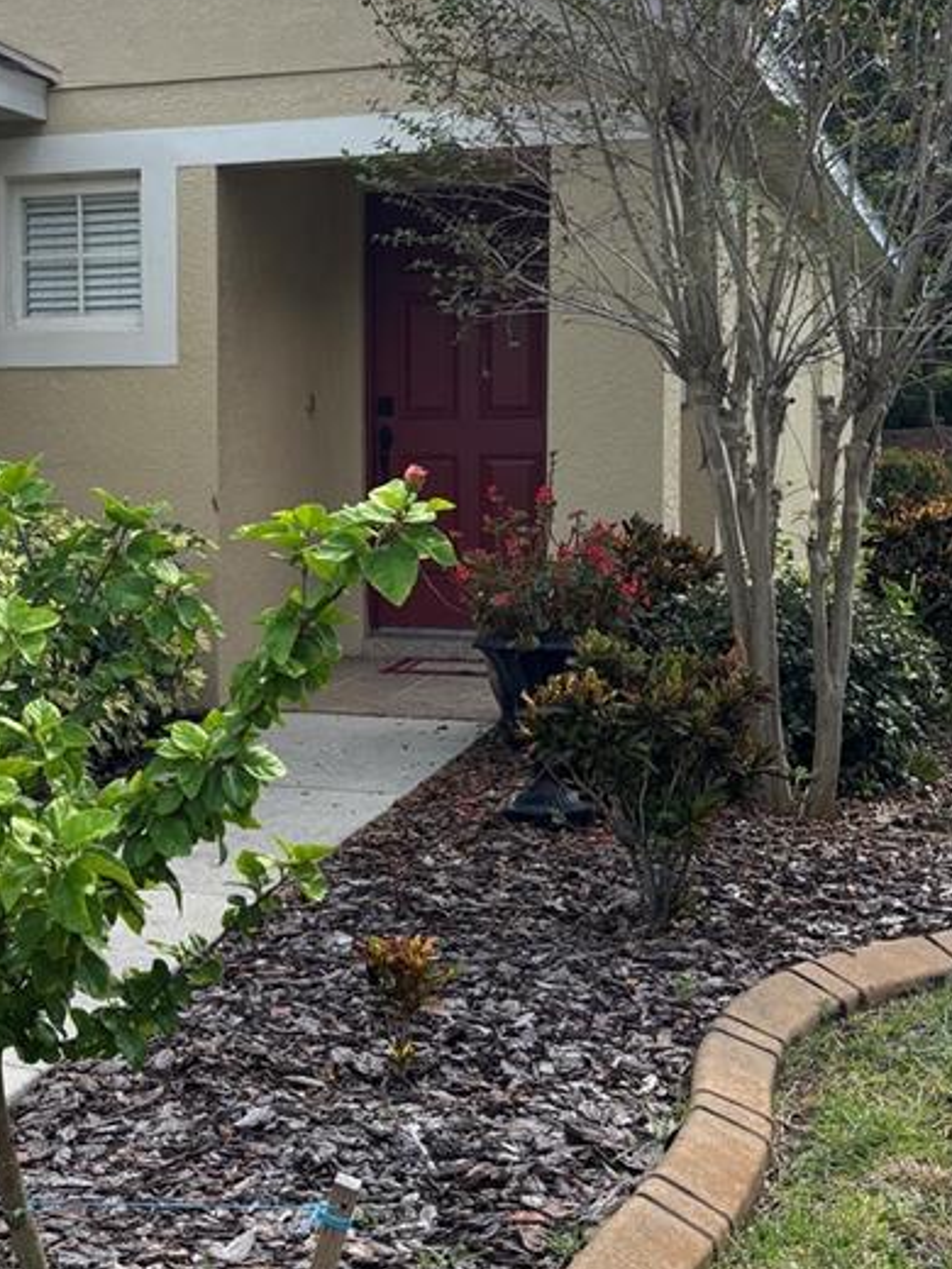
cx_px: 149
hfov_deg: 23.9
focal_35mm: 60
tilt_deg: -2.0
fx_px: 2200
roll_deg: -0.3
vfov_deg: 32.1
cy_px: 488
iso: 50
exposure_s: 1/1543
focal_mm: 5.96
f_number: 1.6
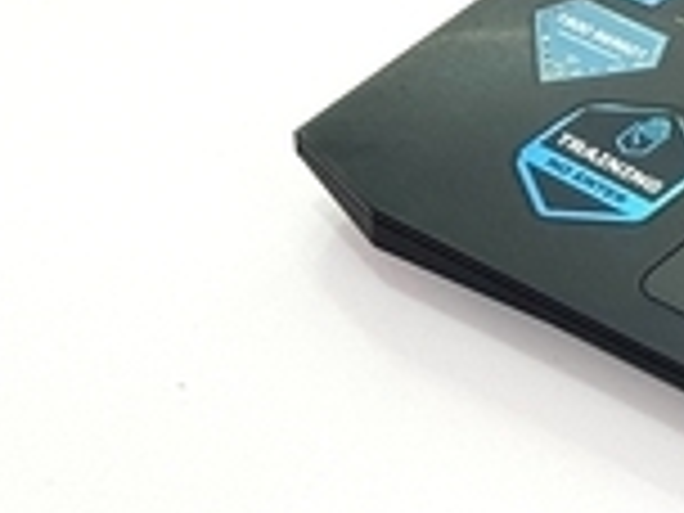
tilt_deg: -35.3
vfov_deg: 5.8
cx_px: 1606
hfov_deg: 7.4
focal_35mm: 253
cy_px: -266
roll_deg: +0.3
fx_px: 4999
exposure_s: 1/134
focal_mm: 6.76
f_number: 1.78
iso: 80
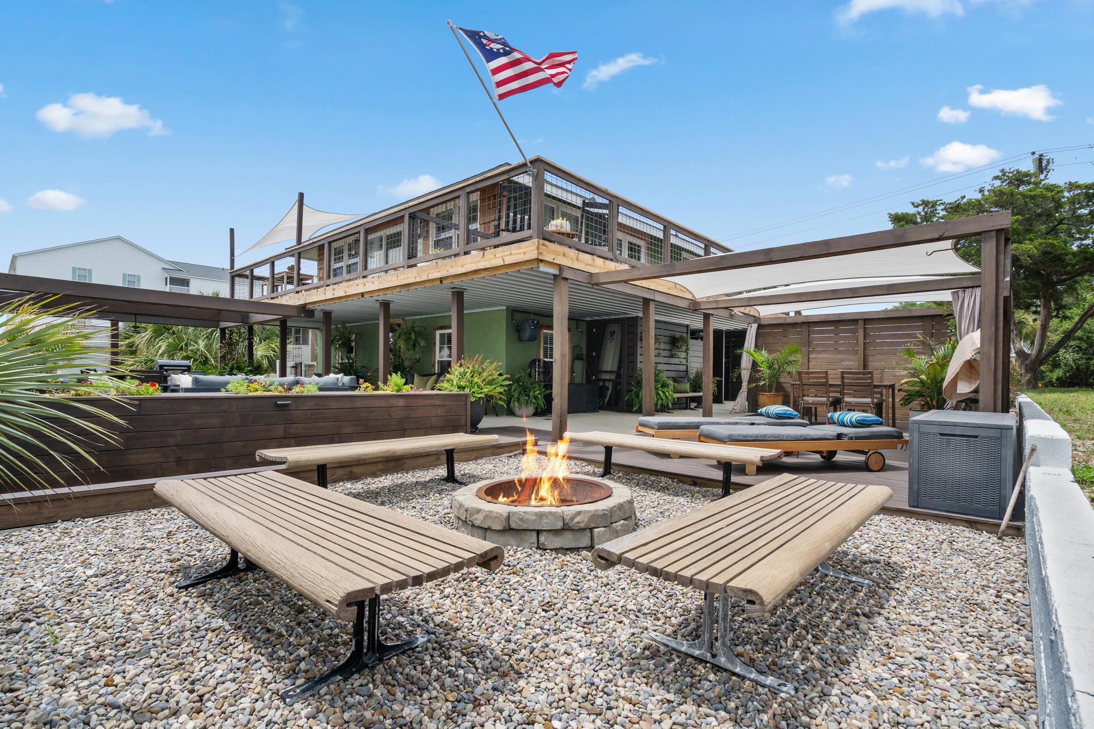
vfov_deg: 73.8
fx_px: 486
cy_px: 364
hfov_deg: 96.7
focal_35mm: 16
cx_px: 547
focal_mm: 16
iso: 250
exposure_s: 1/1000
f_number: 8
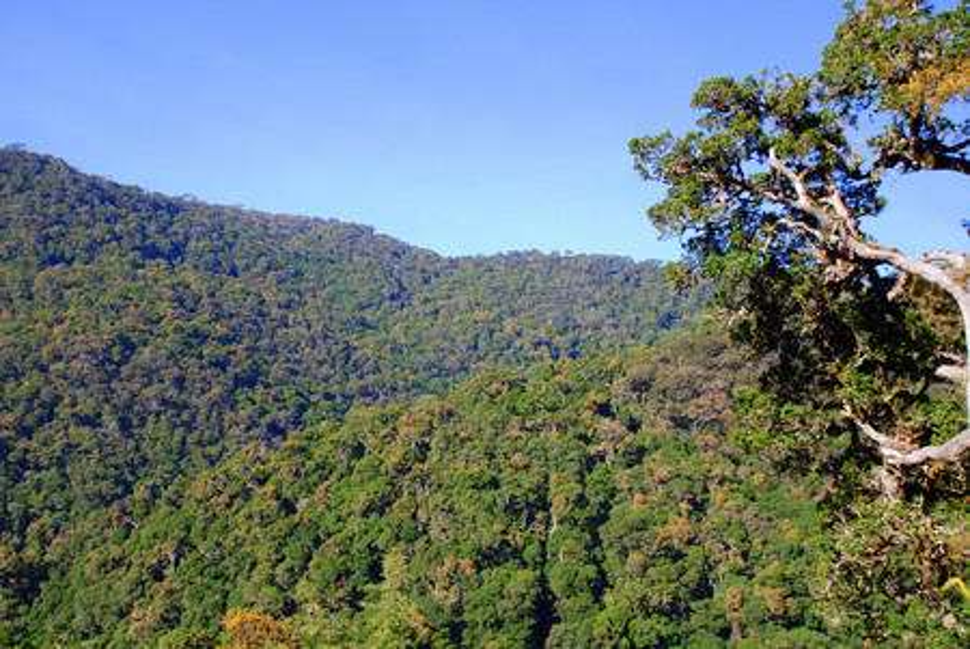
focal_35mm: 48
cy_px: 324
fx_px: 1295
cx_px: 485
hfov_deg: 41.1
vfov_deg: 28.1
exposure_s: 1/160
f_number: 6.3
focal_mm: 32
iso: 100
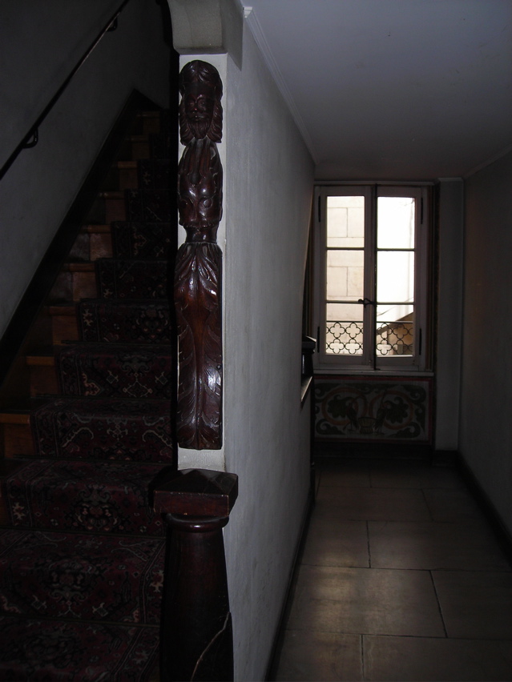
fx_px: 749
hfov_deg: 37.7
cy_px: 341
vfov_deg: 49.0
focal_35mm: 38
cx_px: 256
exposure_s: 1/60.1
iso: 50
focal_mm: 6.3
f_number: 3.2
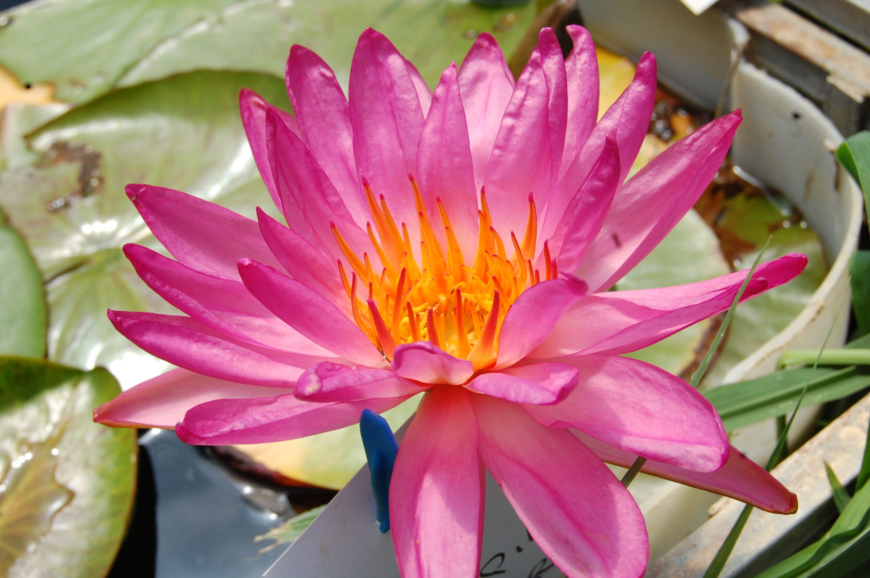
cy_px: 289
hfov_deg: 33.4
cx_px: 435
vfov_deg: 22.6
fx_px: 1449
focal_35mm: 60
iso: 800
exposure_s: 1/800
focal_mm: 40
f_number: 14
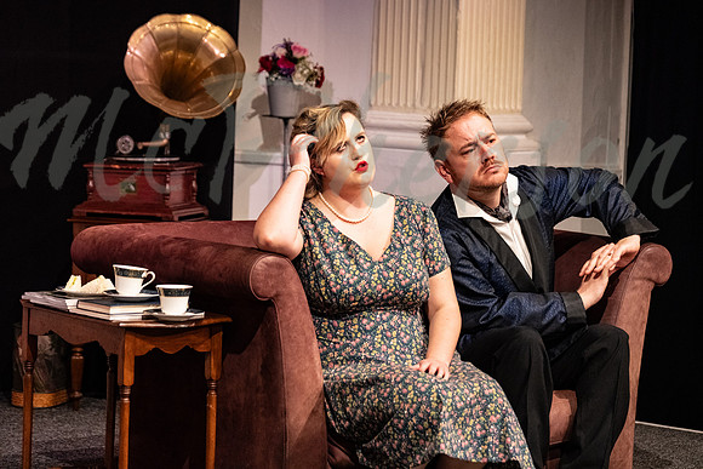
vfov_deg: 11.8
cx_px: 352
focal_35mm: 116
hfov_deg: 17.6
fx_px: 2266
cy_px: 234
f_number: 3.2
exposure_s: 1/250
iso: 2500
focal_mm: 77.3
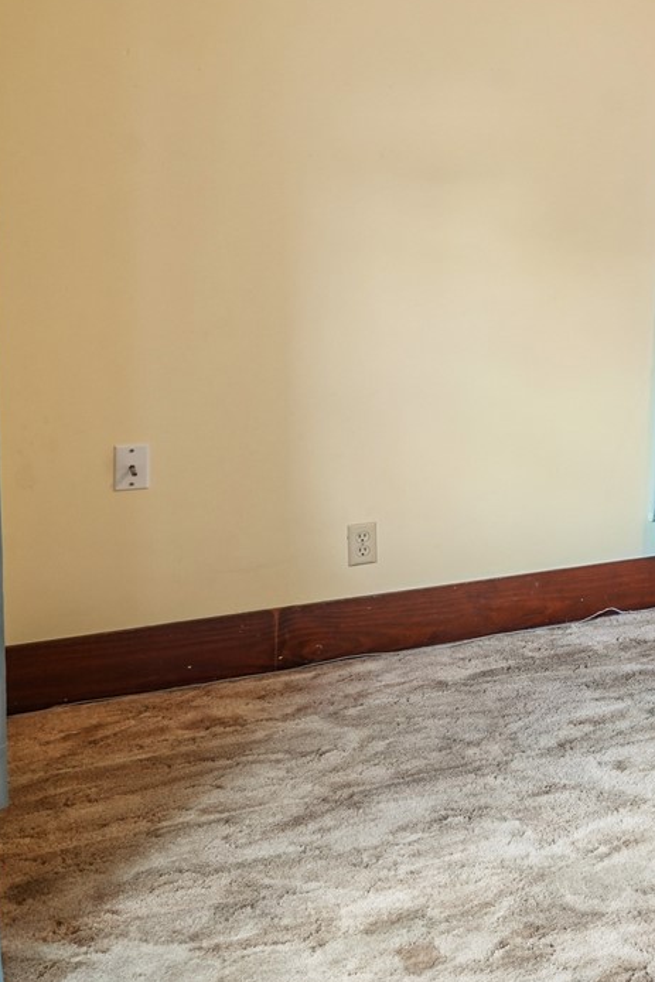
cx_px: 1100
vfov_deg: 43.0
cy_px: 237
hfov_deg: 22.2
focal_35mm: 44
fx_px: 1200
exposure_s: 1/13
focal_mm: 18
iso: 800
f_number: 9
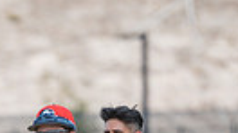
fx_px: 6356
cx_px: -91
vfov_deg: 1.2
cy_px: 345
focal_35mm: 1008
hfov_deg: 2.1
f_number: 3.2
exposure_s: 1/1600
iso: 160
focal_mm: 200
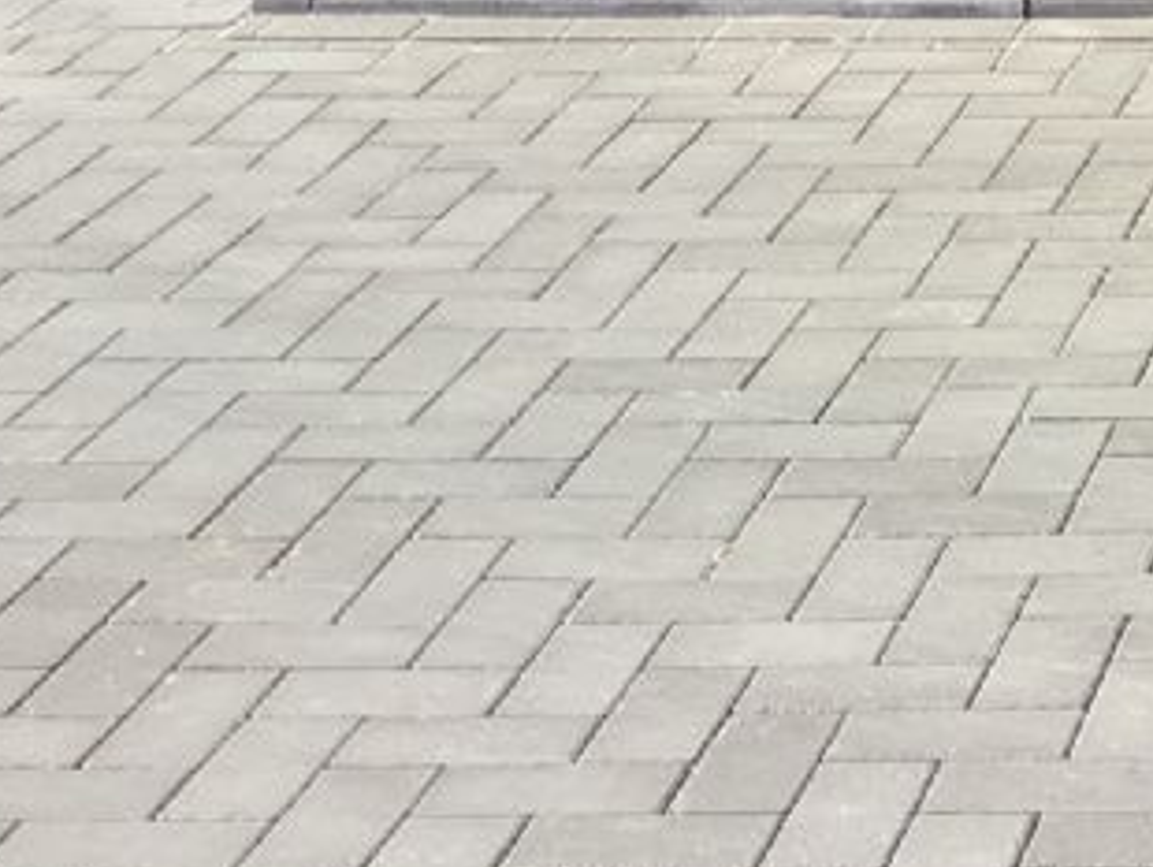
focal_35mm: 128
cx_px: 1968
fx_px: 4267
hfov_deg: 13.9
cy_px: -863
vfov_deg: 10.6
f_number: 2.4
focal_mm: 3.3
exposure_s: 1/296
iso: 25
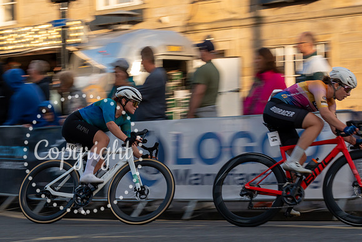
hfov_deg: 19.5
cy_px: 120
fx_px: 1047
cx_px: 93
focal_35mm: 104
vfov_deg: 13.2
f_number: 11
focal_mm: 70
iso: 640
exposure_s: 1/160
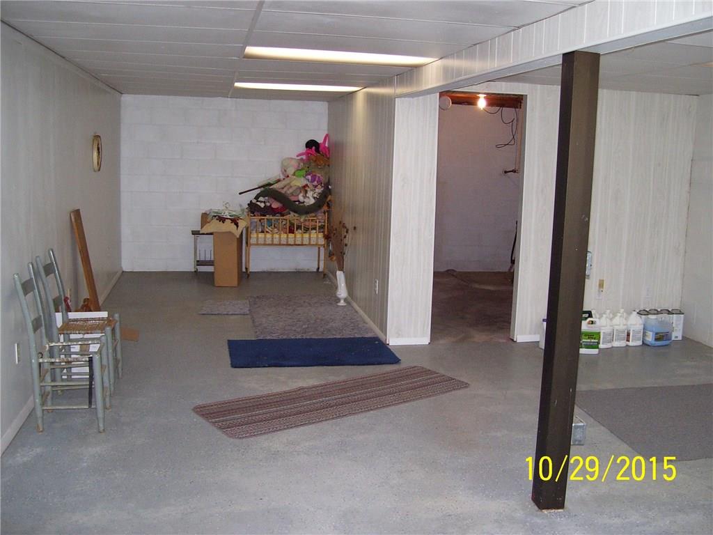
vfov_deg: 39.7
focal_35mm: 36
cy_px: 268
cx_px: 356
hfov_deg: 51.4
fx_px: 742
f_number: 2.7
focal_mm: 6
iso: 200
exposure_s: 1/60
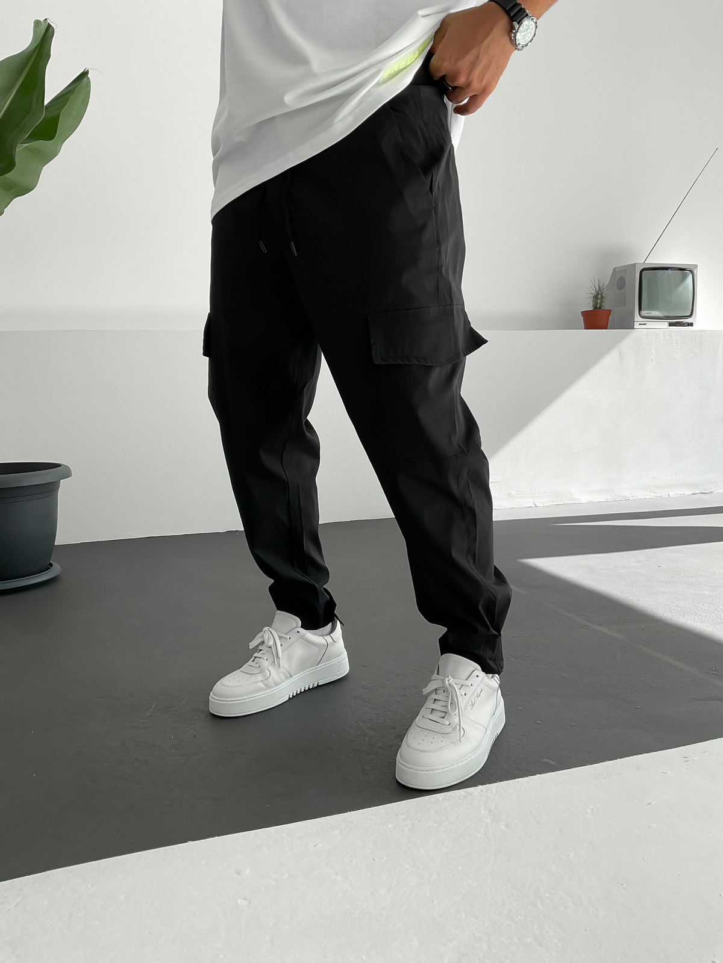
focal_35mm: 29
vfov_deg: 61.7
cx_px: 362
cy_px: 482
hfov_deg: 48.2
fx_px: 808
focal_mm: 3
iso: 16
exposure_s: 1/340
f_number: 1.8
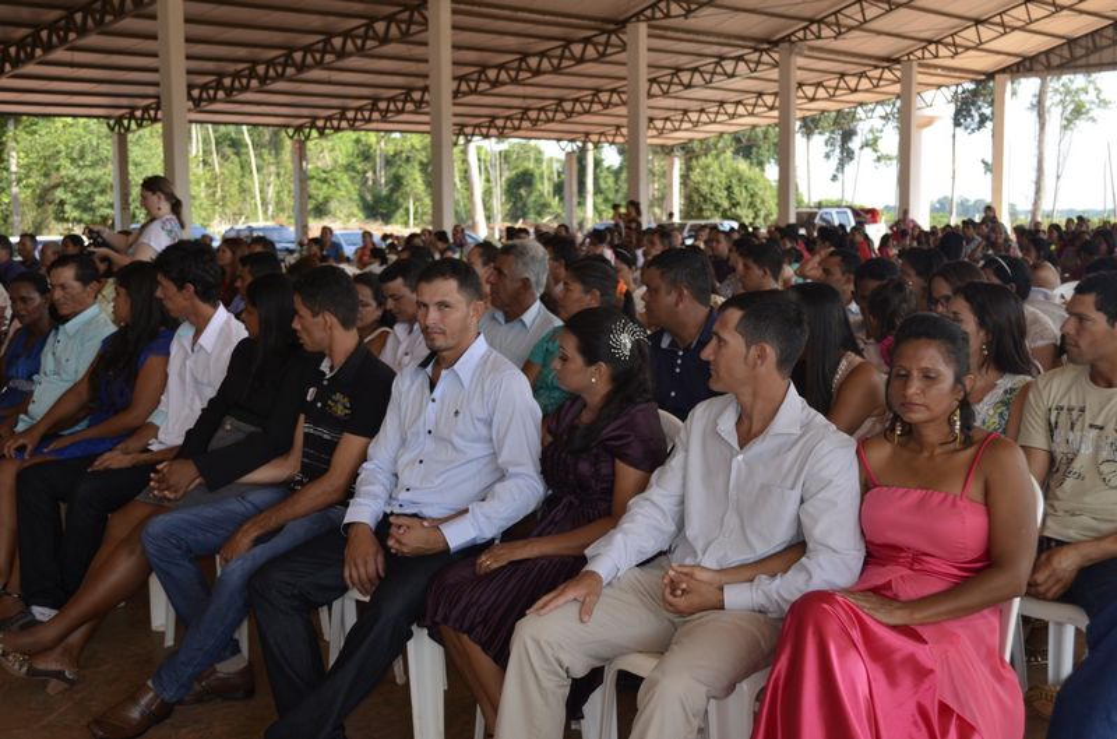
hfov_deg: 46.5
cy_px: 370
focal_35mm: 42
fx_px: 1300
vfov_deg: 31.7
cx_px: 558
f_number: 4.5
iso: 160
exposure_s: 1/200
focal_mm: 28
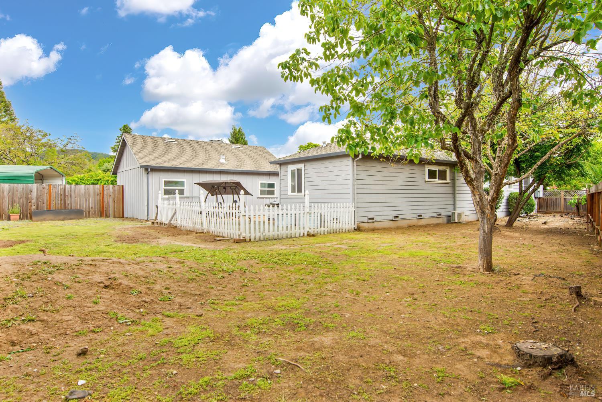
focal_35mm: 21
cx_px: 301
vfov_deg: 59.5
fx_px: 351
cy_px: 201
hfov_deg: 81.2
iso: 100
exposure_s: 1/125
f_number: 5.6
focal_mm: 14
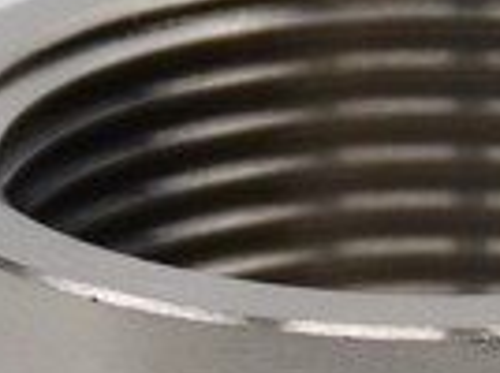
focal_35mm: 297
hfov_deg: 6.7
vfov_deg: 4.9
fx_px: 4282
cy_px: 694
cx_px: 511
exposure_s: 1/320
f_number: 4.5
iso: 100
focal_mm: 10.5
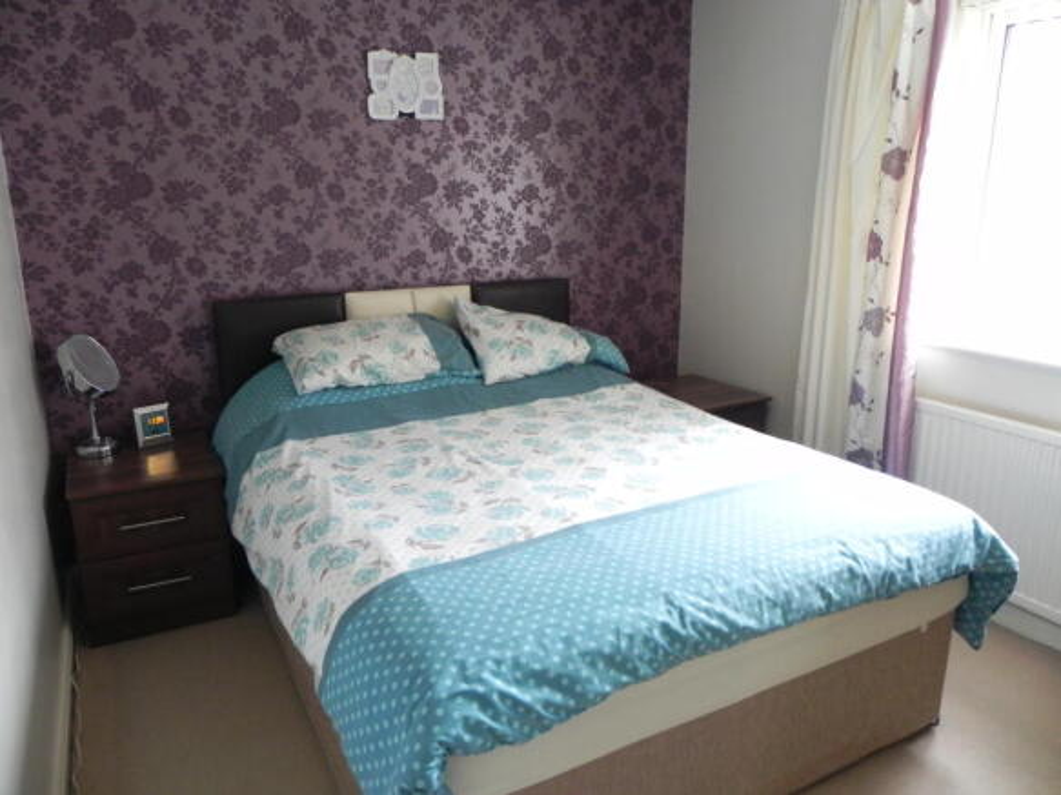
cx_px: 530
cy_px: 398
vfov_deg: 53.0
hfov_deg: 67.3
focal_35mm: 26
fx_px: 797
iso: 400
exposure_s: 1/19
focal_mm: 4.6
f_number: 2.8
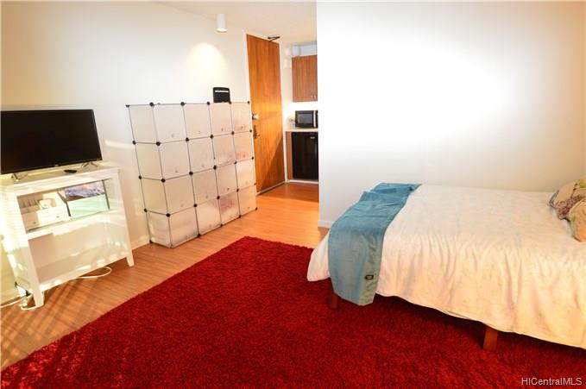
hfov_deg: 90.1
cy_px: 194
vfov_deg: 67.2
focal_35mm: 18
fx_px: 293
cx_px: 293
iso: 800
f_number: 4
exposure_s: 1/15
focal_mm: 12
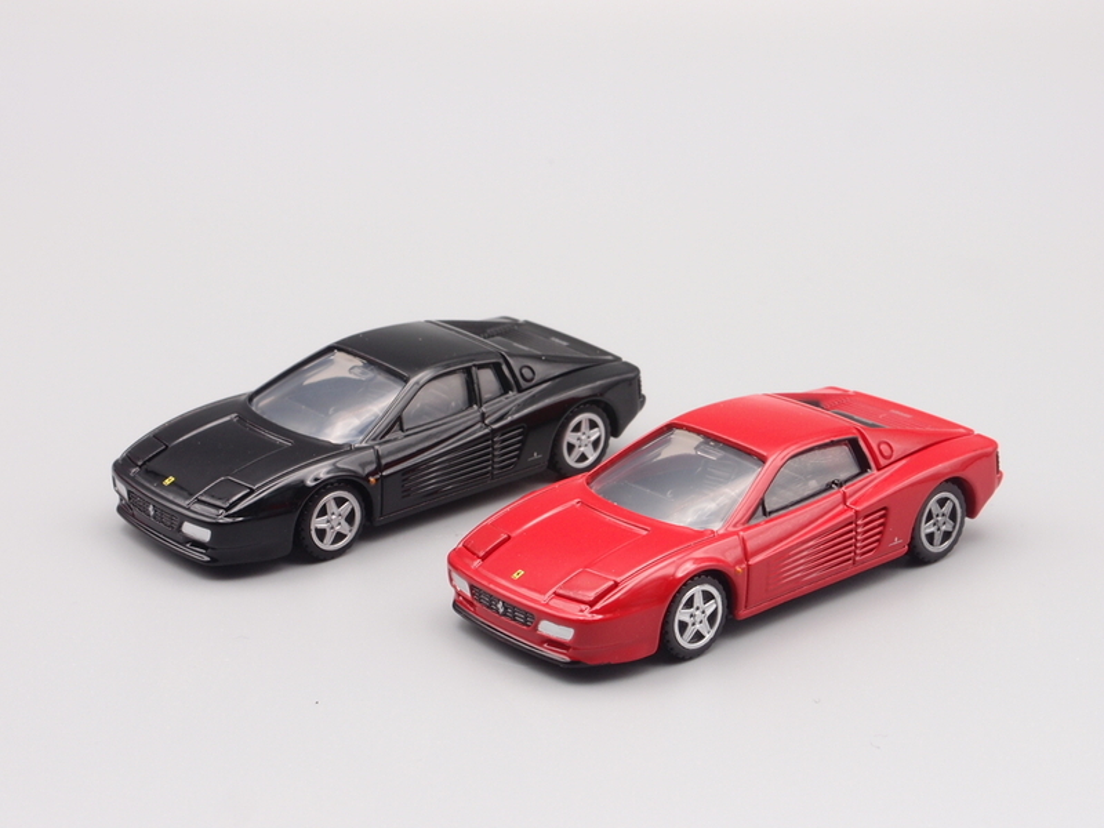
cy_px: 414
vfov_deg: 20.7
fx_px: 2264
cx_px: 552
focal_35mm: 71
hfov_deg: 27.4
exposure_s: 1/6
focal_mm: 15.27
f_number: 8
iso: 100
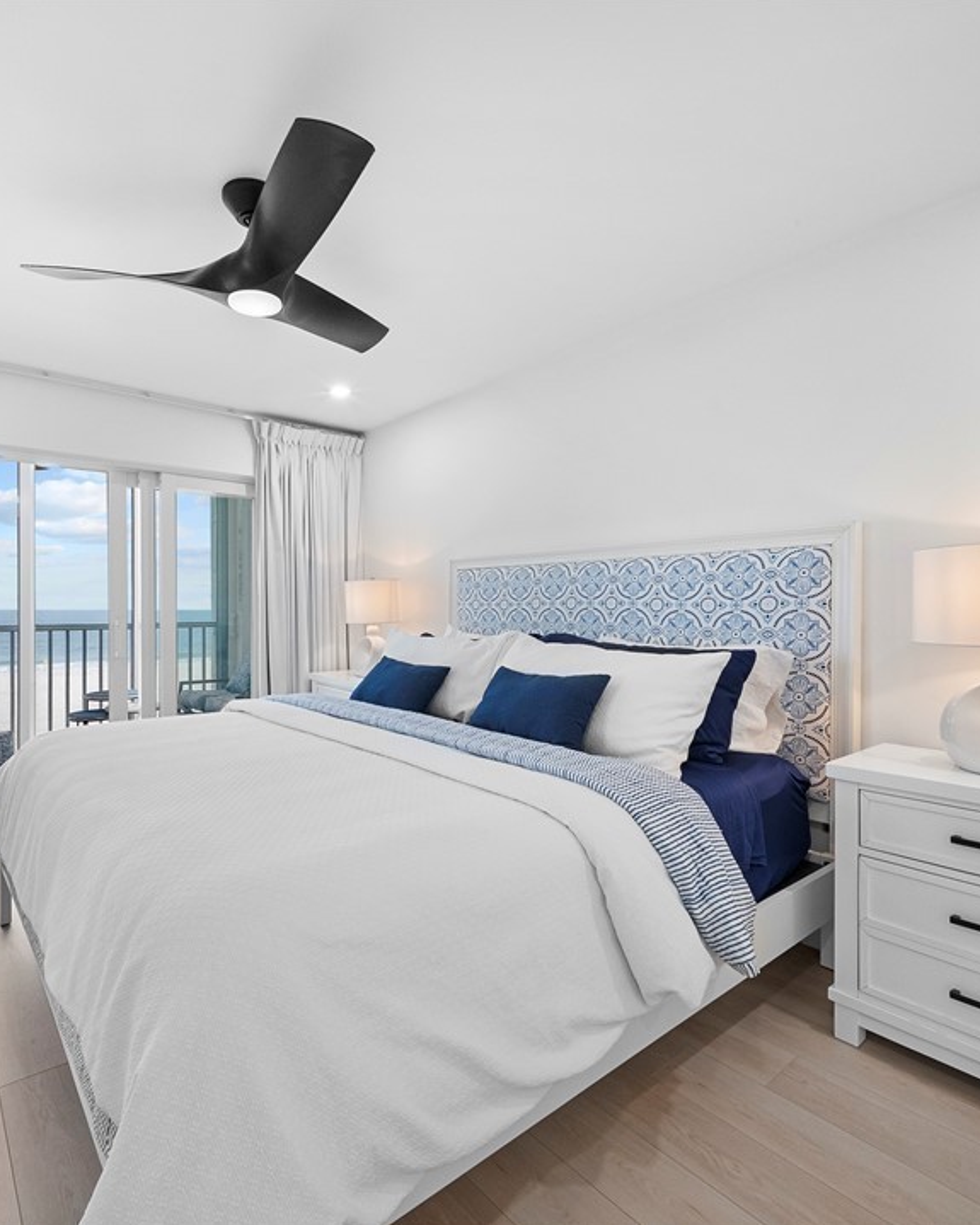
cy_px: 612
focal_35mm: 17
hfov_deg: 76.4
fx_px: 616
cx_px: 413
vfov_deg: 89.6
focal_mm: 12
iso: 2000
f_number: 11
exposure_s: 1/40
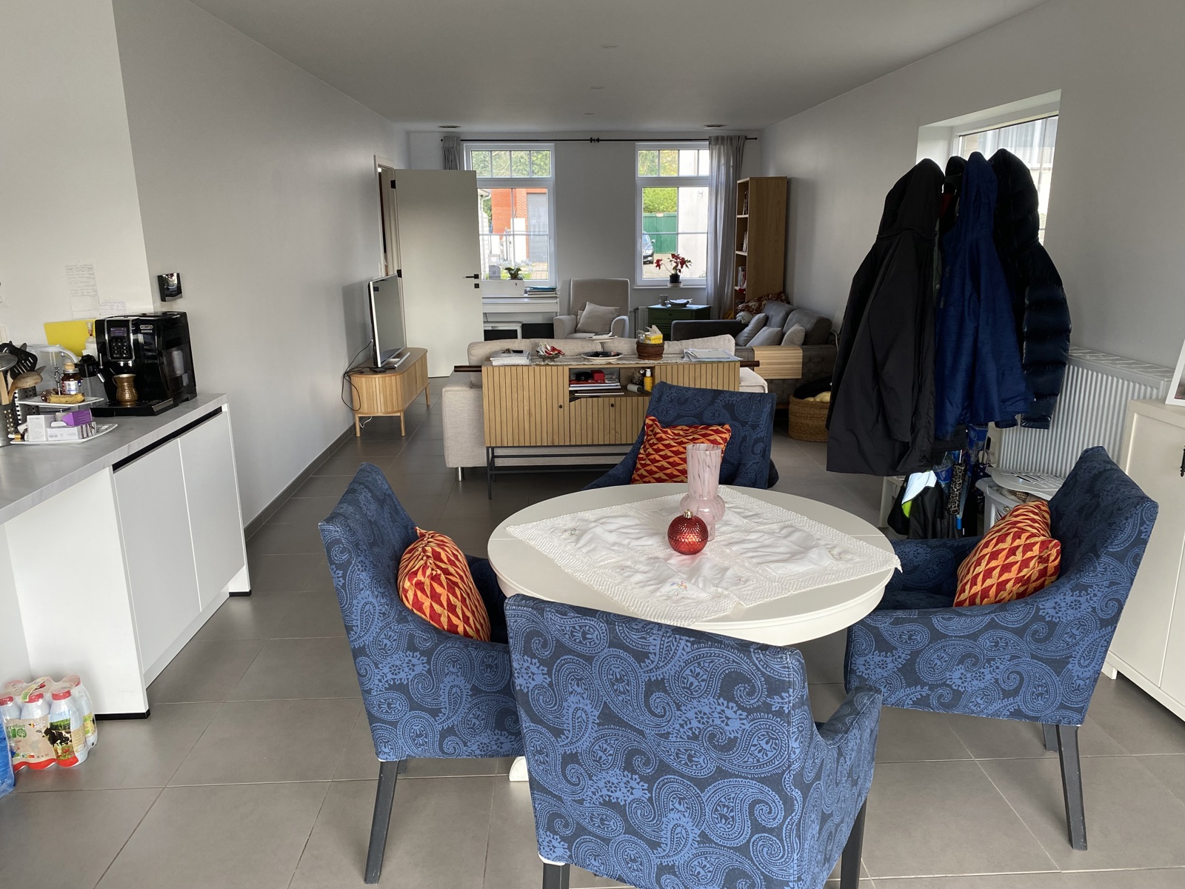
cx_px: 592
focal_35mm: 26
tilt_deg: -13.2
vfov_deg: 53.1
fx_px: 890
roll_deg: +0.5
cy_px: 444
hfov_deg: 67.3
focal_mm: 4.25
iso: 80
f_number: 1.8
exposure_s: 1/121
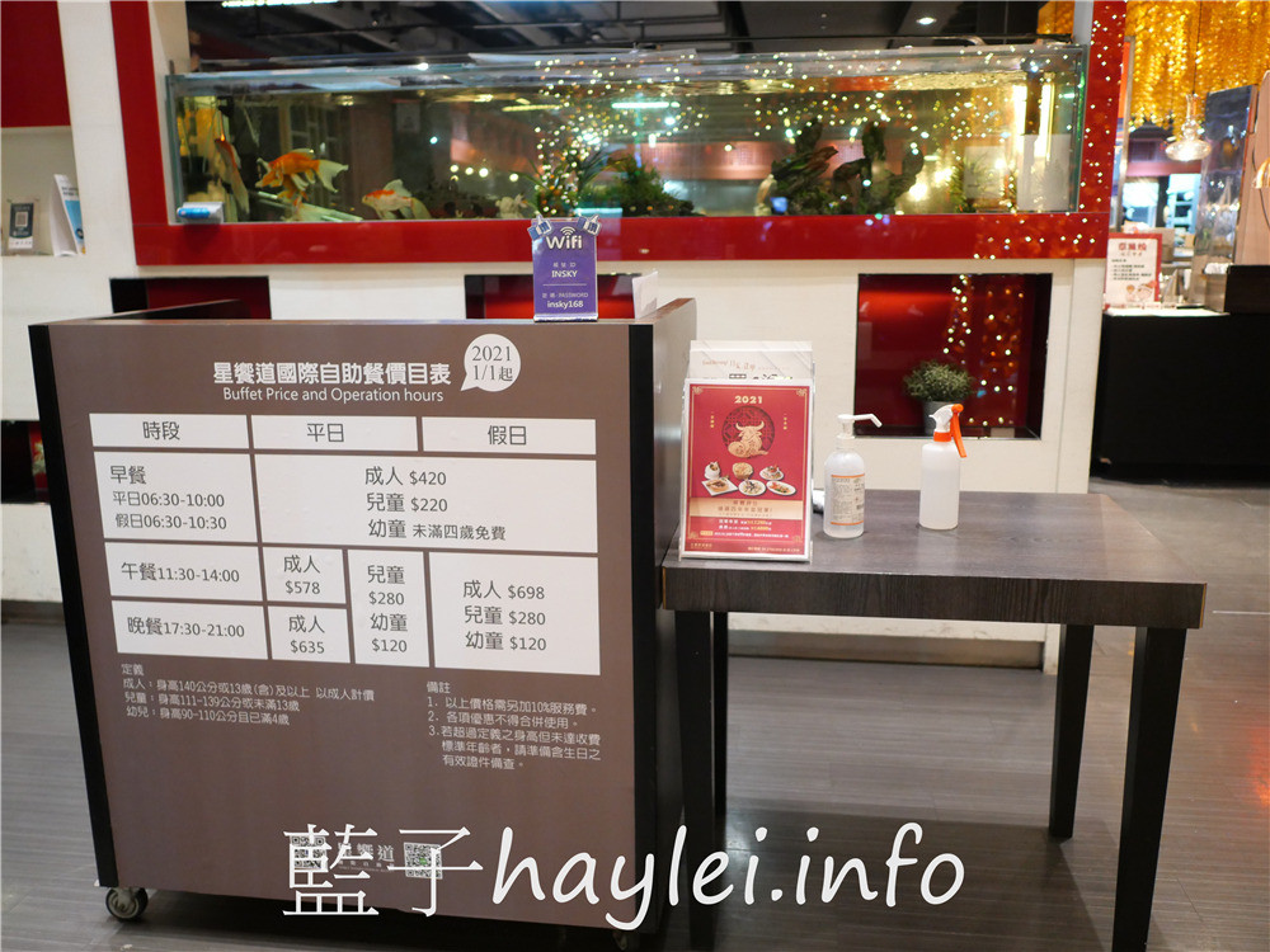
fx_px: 1101
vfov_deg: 46.8
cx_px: 635
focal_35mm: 30
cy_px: 476
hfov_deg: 60.0
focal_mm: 15
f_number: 1.7
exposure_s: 1/60
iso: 1600
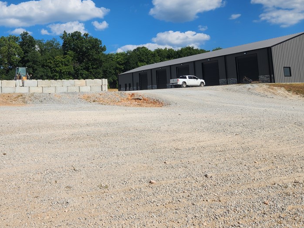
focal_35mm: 34
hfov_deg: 52.4
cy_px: 64
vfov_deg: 40.9
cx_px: 90
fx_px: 299
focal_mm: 5.4
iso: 20
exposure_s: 1/3238
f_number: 1.8
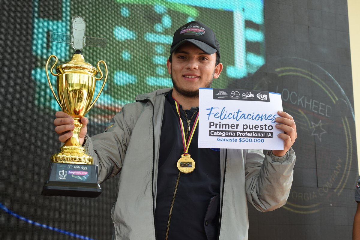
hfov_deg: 24.6
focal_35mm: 82
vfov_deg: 16.6
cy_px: 120
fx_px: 825
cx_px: 180
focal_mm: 55
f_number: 5.6
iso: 100
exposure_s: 1/50
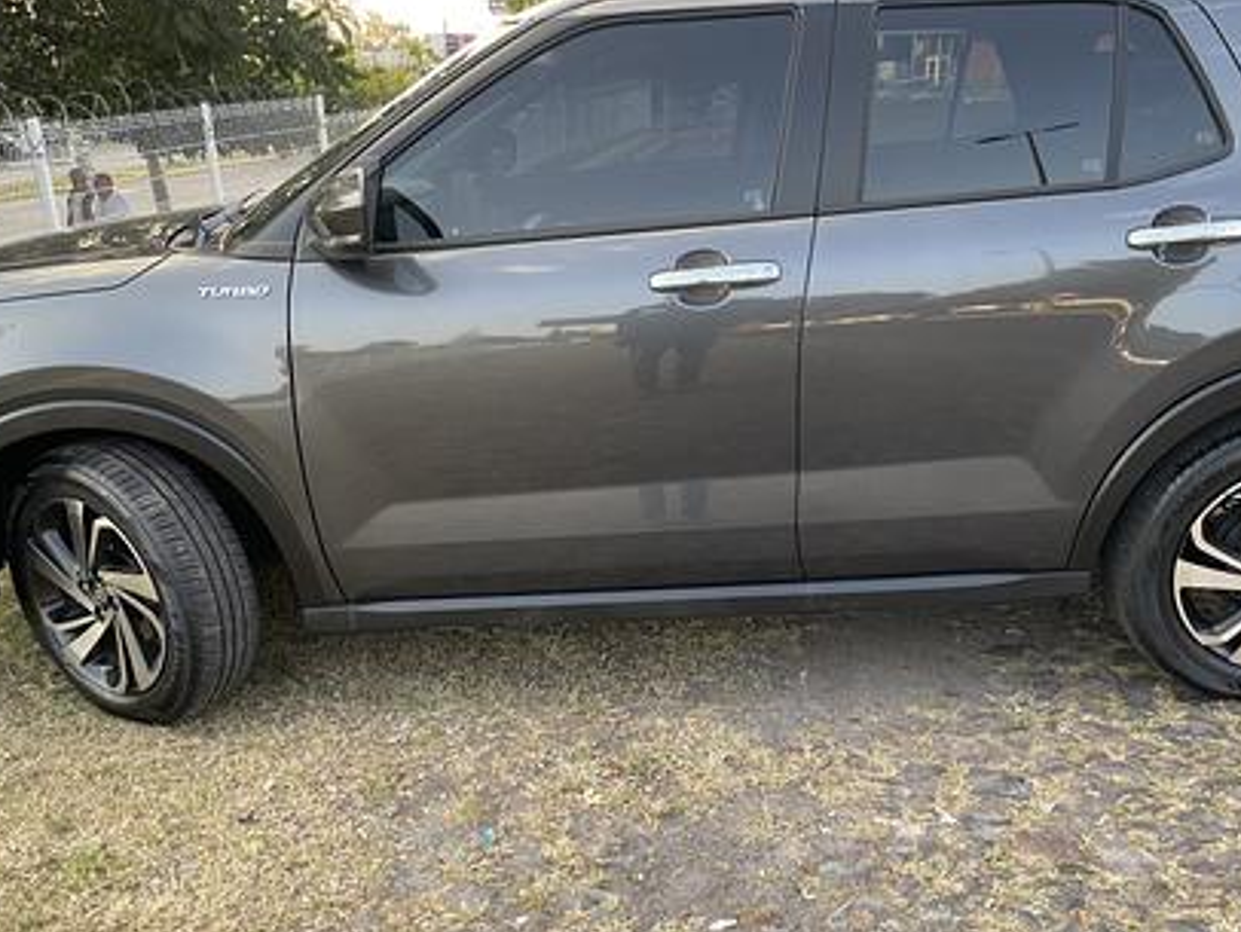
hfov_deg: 56.8
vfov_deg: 44.2
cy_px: 506
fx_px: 1148
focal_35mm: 32
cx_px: 620
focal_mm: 4.2
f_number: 1.6
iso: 50
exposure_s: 1/121
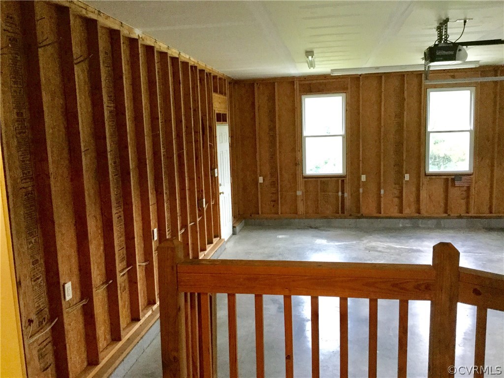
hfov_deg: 58.4
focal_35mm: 31
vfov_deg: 45.4
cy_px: 189
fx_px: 451
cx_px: 252
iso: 250
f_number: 2.4
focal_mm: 3.3
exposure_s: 1/30
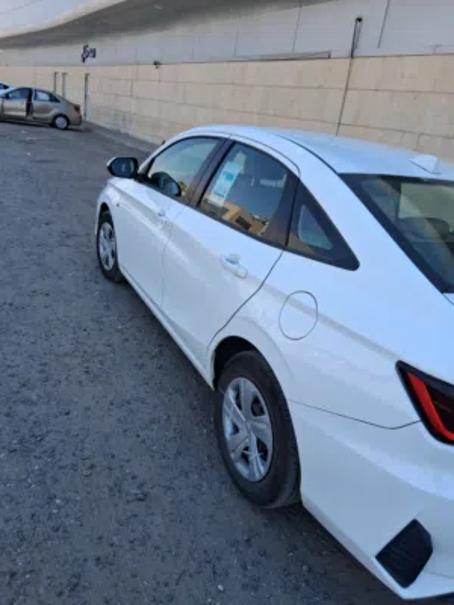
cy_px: 302
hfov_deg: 53.1
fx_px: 455
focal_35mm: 26
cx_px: 227
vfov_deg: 67.3
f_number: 1.8
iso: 25
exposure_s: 1/216
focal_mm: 3.98
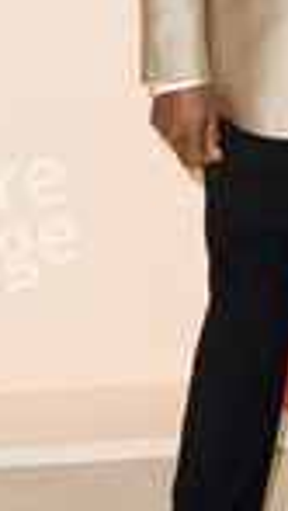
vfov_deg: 13.3
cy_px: 70
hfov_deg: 7.6
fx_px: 2166
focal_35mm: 160
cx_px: 279
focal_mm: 56
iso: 1600
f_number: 7.1
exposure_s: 1/200
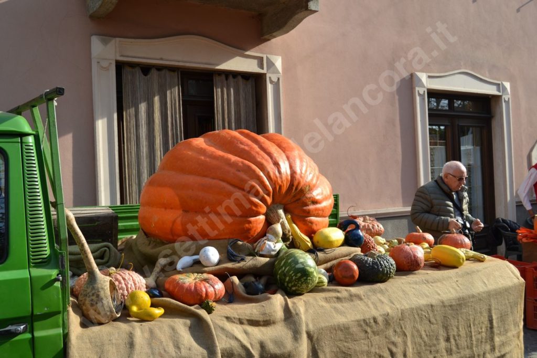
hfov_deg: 53.1
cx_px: 268
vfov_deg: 36.8
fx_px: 537
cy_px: 179
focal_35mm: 36
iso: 100
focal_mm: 24
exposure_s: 1/200
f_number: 7.1
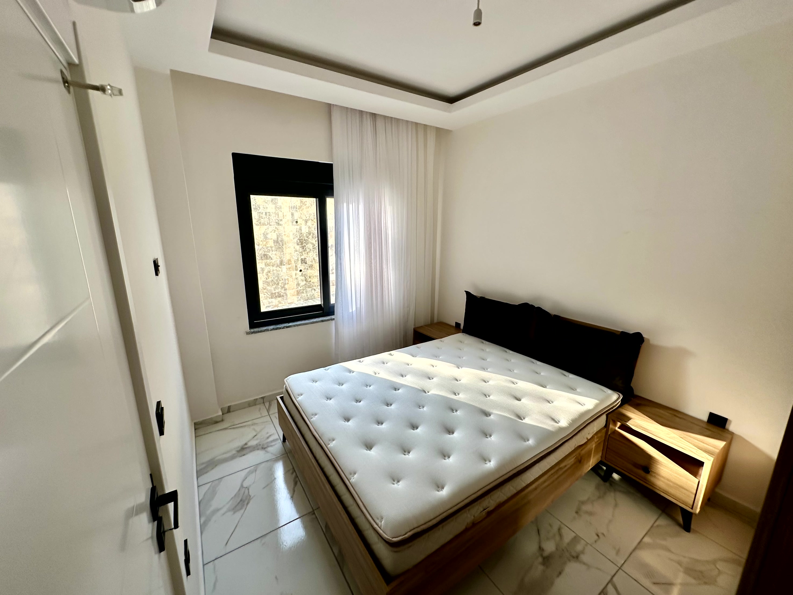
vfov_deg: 85.7
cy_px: 298
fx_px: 321
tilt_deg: -14.4
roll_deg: +0.8
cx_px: 396
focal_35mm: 14
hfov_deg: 102.1
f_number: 2.2
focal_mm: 2.22
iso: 40
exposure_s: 1/239
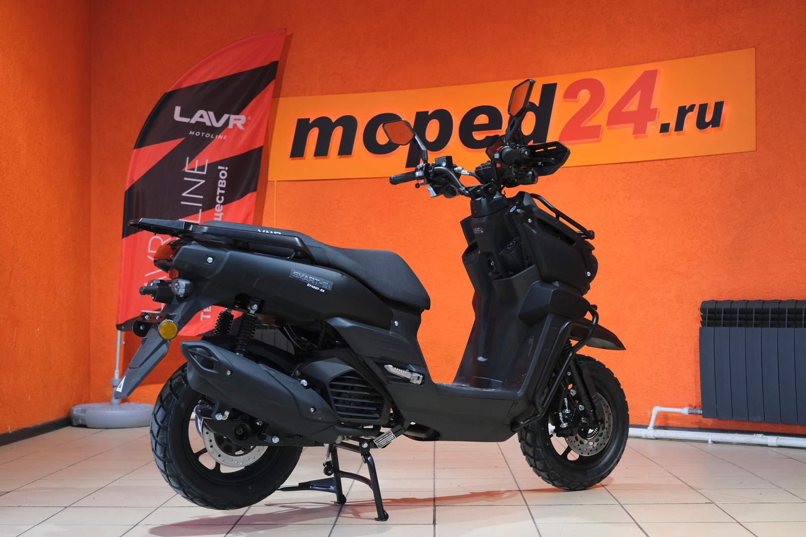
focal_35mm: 49
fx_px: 1097
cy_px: 268
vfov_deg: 27.5
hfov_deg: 40.3
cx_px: 403
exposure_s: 1/100
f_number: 4
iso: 1600
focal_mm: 32.5
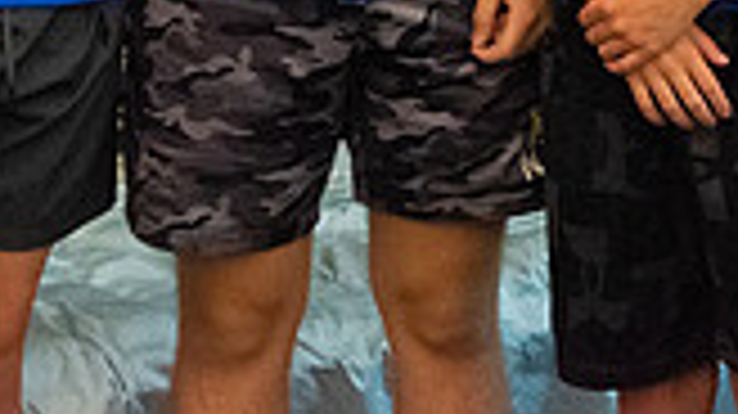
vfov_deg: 5.2
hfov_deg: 9.4
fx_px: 4498
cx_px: 414
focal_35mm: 230
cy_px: -421
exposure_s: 1/400
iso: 6400
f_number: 5
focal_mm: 62
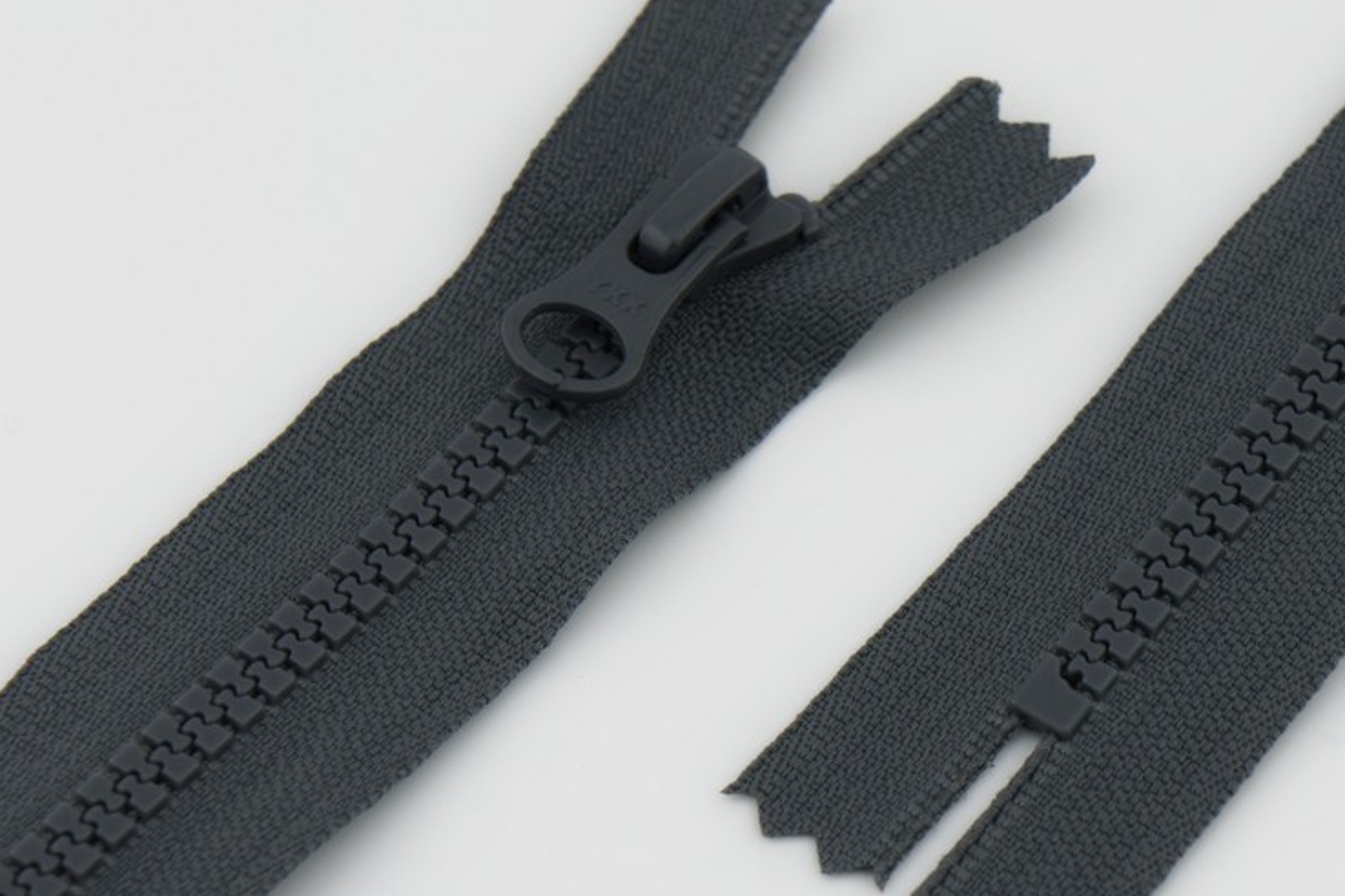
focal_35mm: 101
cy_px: 464
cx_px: 800
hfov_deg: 20.3
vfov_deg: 13.6
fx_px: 3759
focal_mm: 55
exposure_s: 1/250
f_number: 9
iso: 200
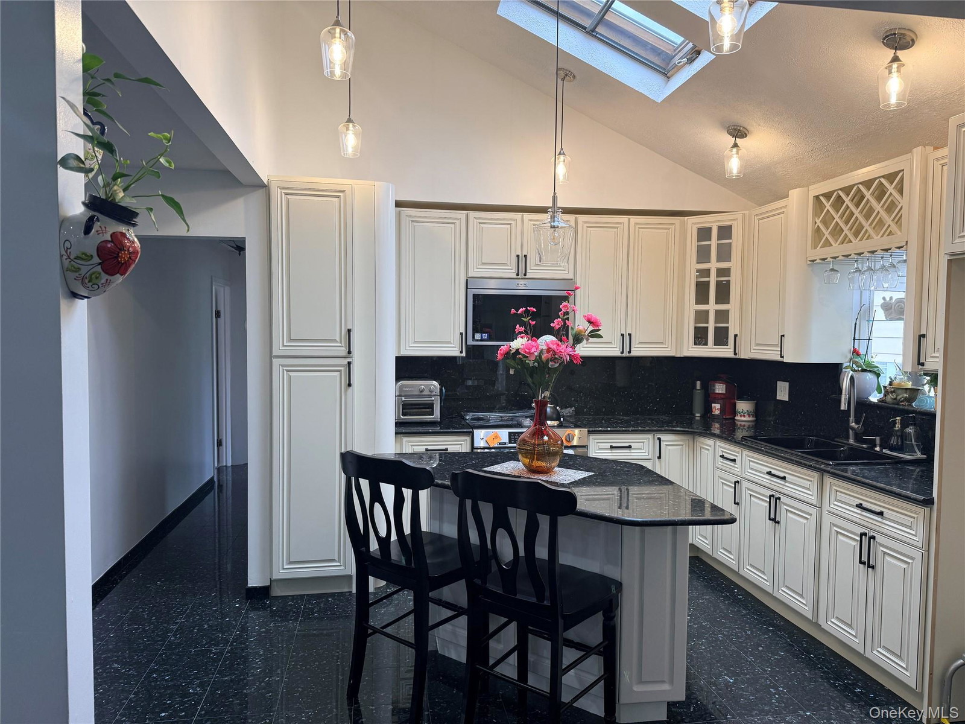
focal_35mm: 24
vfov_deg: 56.8
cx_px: 482
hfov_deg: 71.6
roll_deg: -0.4
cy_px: 362
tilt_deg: -2.1
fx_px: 669
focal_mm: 6.76
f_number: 1.78
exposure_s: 1/120
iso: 80
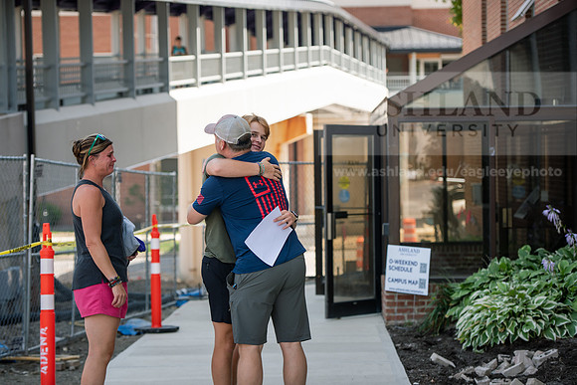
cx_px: 288
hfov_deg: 20.4
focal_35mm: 100
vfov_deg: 13.7
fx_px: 1603
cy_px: 192
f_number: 3.5
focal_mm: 100
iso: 100
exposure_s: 1/400
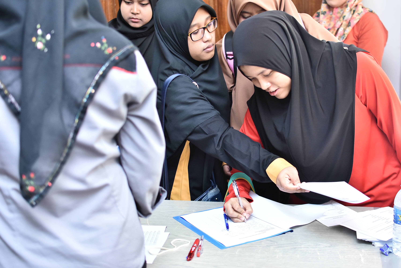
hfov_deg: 37.8
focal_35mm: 52
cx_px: 200
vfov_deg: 25.8
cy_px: 134
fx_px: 585
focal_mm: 35
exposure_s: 1/250
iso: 800
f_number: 2.2
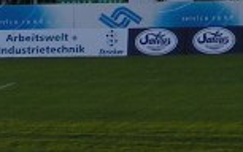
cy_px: -165
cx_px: 273
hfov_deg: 5.6
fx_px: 2493
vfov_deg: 3.5
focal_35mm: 376
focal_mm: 10.5
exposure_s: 1/100
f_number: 5.6
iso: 50
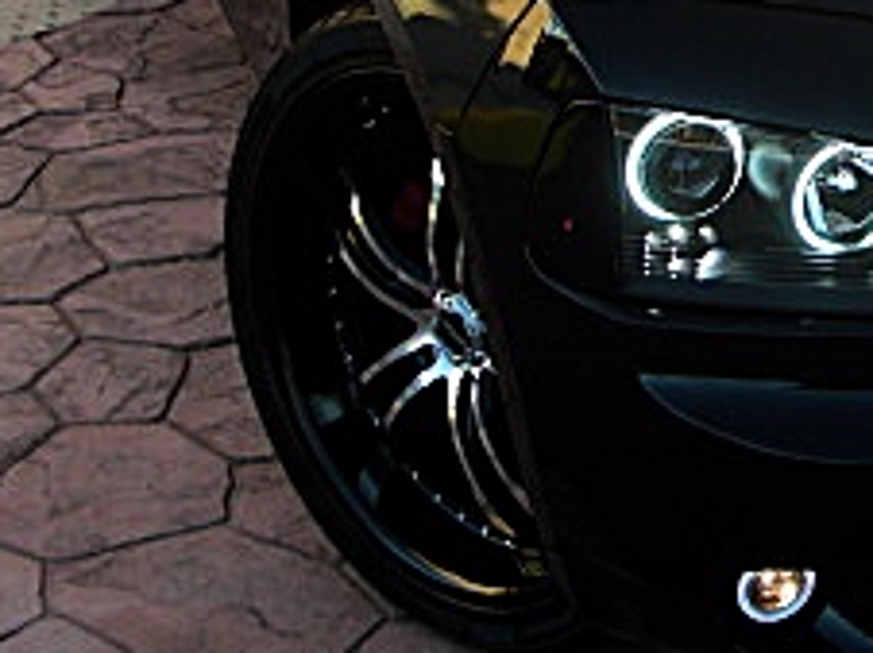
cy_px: 0
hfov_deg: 18.4
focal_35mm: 102
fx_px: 2570
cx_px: 1012
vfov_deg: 14.3
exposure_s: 1/100
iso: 50
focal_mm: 6.3
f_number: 2.8
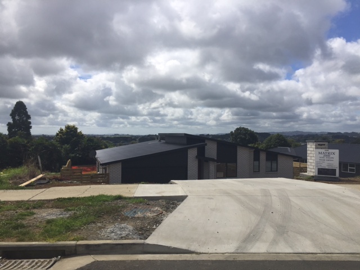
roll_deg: -2.2
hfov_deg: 61.7
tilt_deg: -1.4
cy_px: 135
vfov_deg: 48.2
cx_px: 180
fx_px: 302
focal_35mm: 29
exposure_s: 1/4405
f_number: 2.2
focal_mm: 4.15
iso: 32
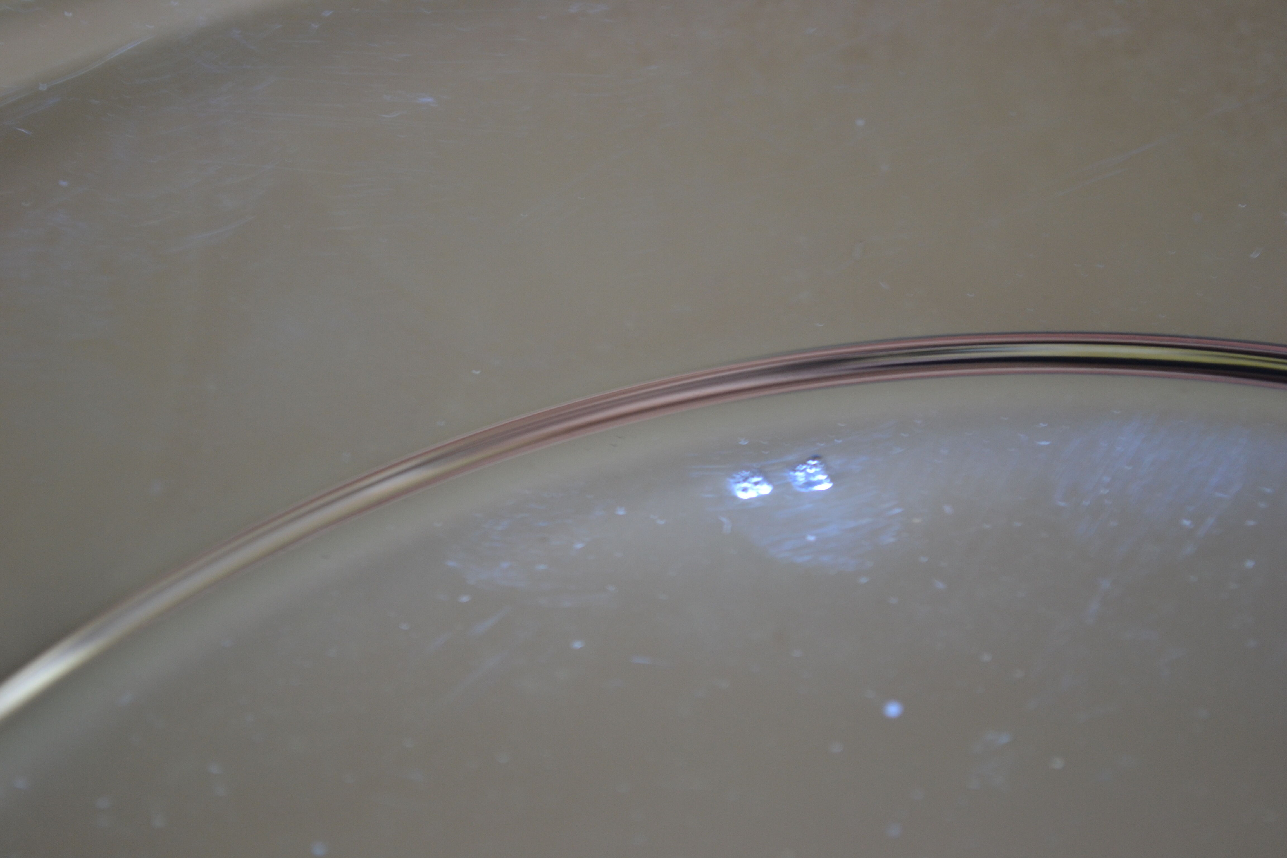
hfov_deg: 24.6
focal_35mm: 82
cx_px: 644
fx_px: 2949
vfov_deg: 16.6
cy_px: 429
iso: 500
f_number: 5.6
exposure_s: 1/15
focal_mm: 55
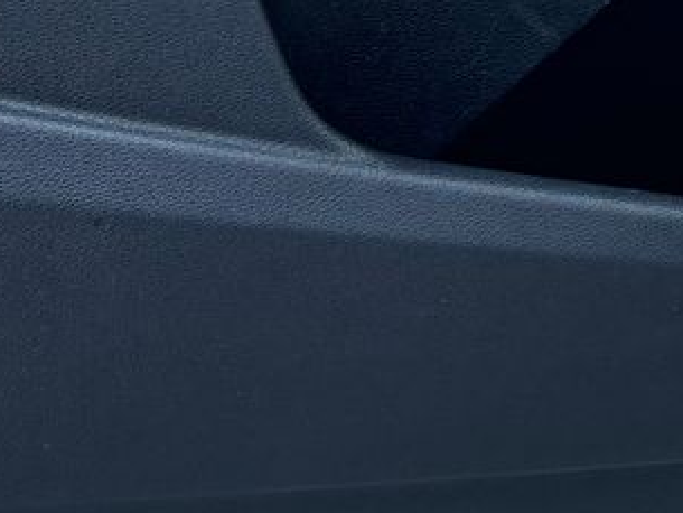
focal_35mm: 126
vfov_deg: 10.7
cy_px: -524
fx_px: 2487
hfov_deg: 15.5
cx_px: 542
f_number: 1.78
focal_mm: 6.76
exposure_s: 1/121
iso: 200
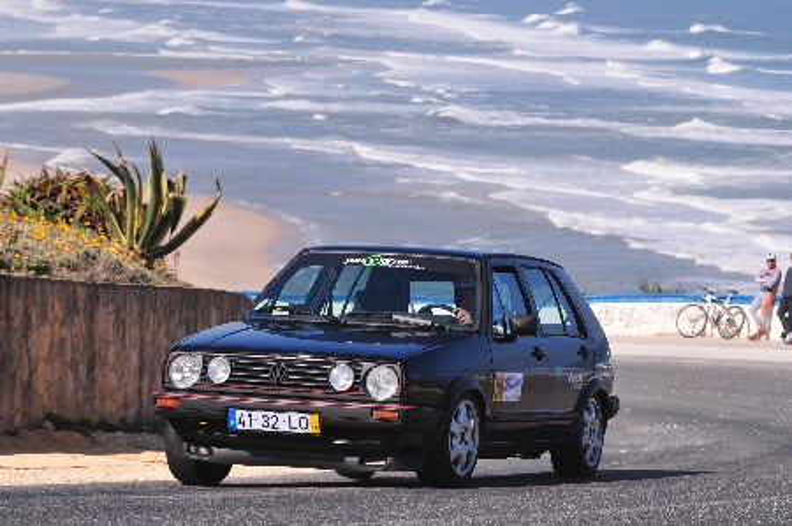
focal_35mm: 180
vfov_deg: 7.6
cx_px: 396
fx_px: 3956
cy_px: 263
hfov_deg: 11.4
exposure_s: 1/800
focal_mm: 120
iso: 250
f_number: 6.3
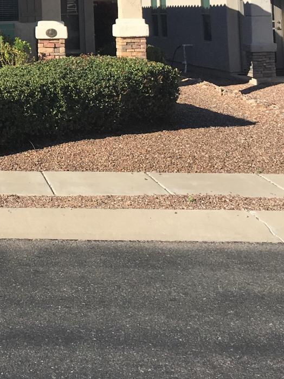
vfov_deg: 22.3
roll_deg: +1.2
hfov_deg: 16.7
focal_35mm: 83
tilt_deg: +4.5
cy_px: -30
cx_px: -96
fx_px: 908
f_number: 2.2
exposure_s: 1/1748
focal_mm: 4.15
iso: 25
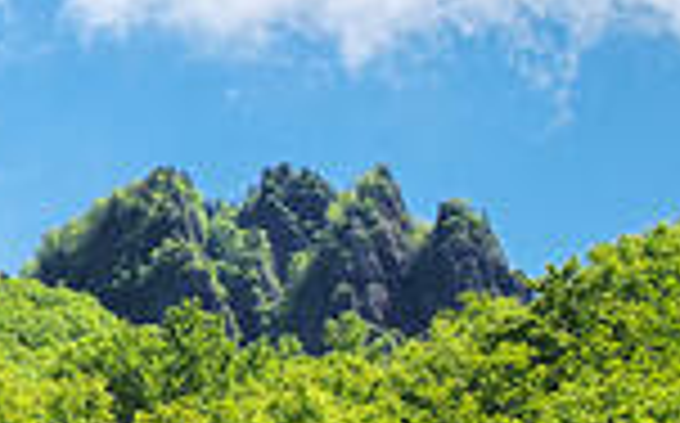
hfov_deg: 13.6
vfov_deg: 9.2
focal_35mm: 142
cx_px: -446
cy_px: 54
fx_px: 2629
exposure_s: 1/50
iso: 100
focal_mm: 35
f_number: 10
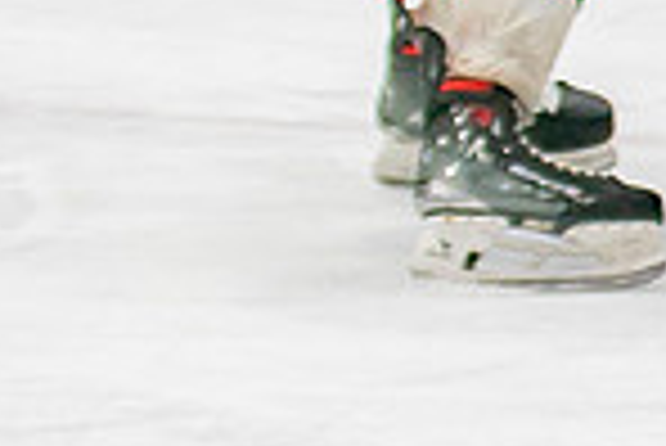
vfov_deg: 1.9
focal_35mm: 717
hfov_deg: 2.8
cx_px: 1616
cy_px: -380
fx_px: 13277
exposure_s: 1/640
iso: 800
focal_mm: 70
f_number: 3.2
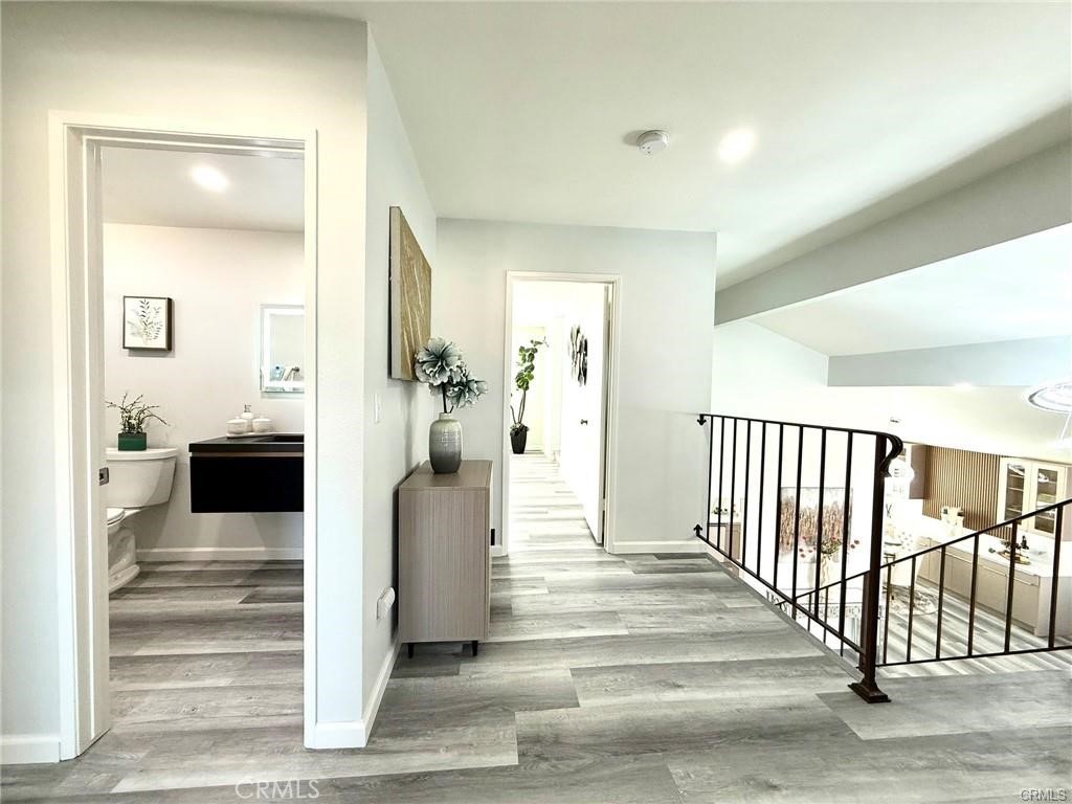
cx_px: 536
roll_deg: -1.2
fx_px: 434
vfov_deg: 85.7
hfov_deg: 102.1
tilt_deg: -1.9
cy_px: 402
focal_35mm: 14
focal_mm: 2.22
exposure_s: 1/120
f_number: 2.2
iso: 160
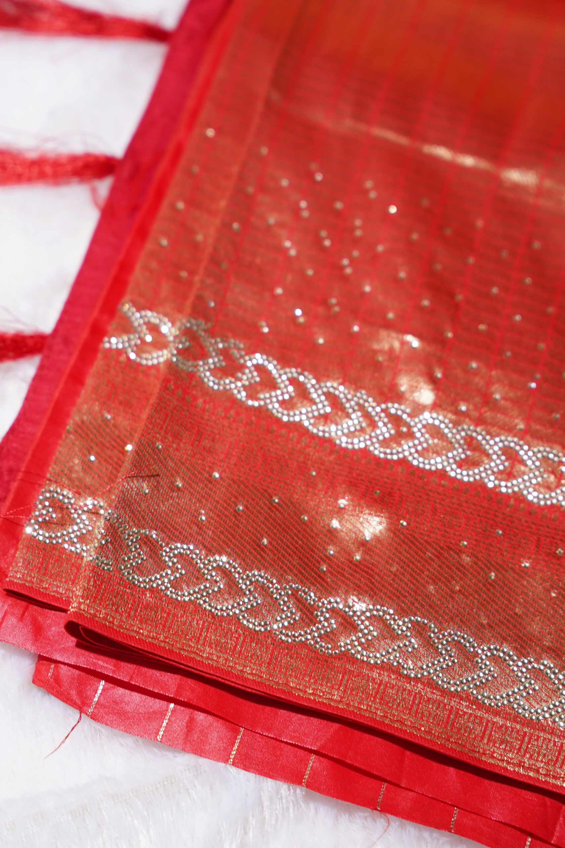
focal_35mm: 105
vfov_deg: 19.5
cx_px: 282
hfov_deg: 13.0
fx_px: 2471
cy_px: 424
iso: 400
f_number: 2.8
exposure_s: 1/200
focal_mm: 70
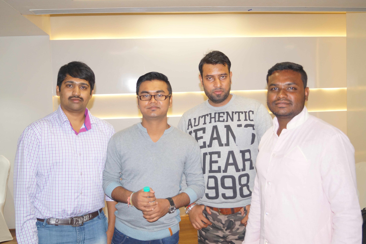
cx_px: 183
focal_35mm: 36
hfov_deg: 53.2
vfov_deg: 36.8
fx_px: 366
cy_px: 122
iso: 800
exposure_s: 1/160
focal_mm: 24
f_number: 4
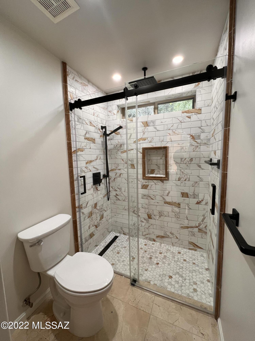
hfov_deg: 89.9
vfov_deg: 106.2
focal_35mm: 13
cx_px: 128
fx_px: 128
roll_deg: +1.8
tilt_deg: -5.7
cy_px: 170
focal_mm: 1.57
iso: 160
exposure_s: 1/120
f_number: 1.8
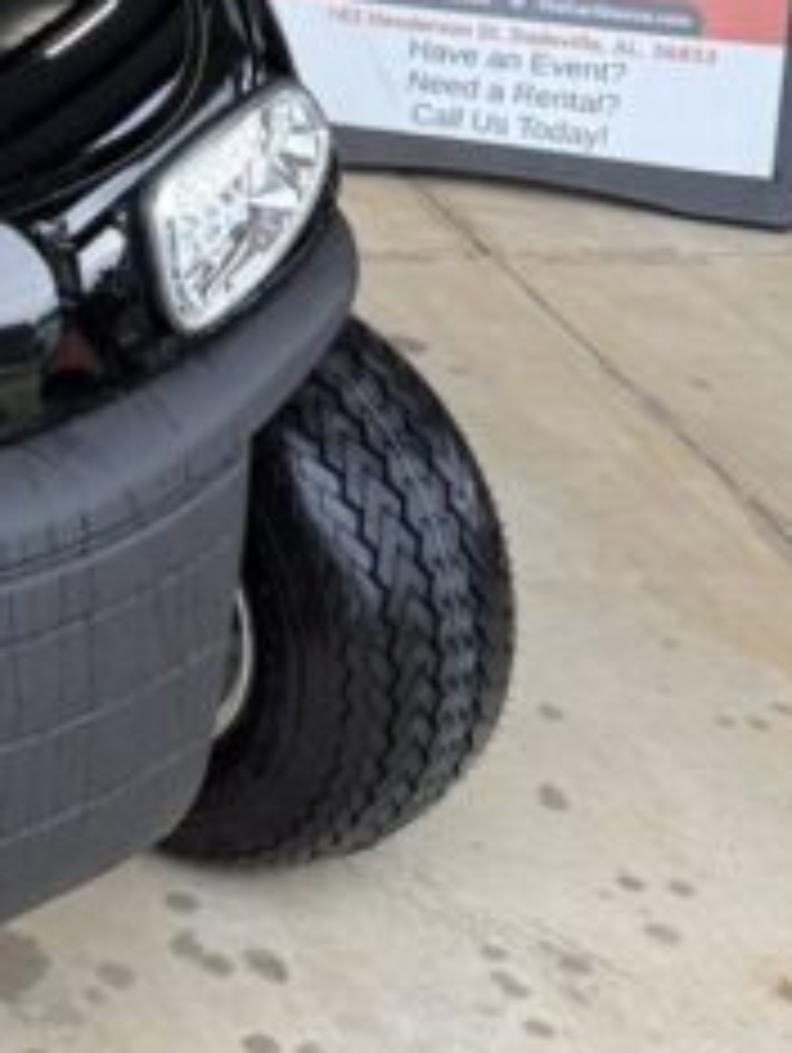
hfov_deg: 13.0
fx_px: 3197
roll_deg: -0.6
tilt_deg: -13.3
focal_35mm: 105
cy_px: -130
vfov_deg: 18.0
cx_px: -554
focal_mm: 6.76
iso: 160
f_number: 1.78
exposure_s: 1/120
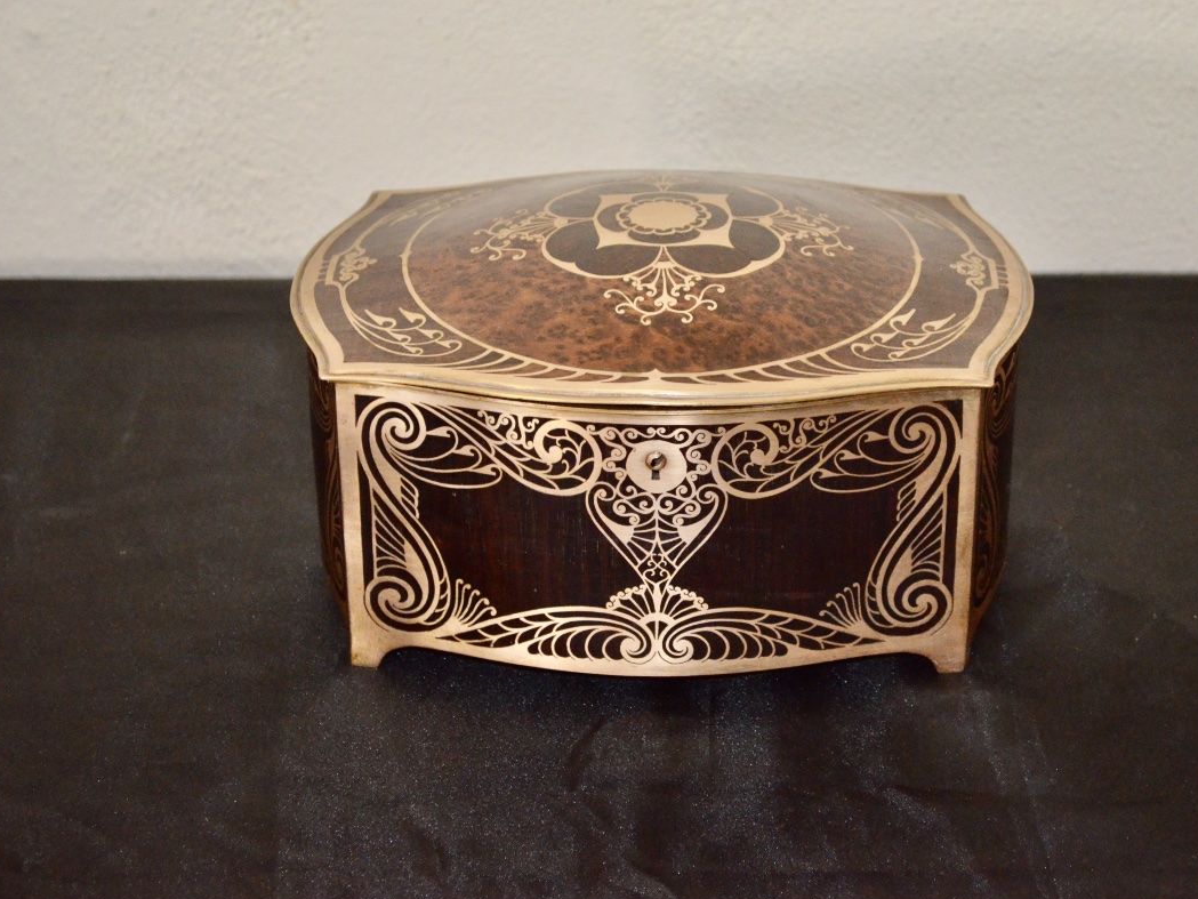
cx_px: 672
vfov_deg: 16.3
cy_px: 453
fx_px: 3134
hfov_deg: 21.6
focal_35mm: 91
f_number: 5.6
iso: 3200
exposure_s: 1/60
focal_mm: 55
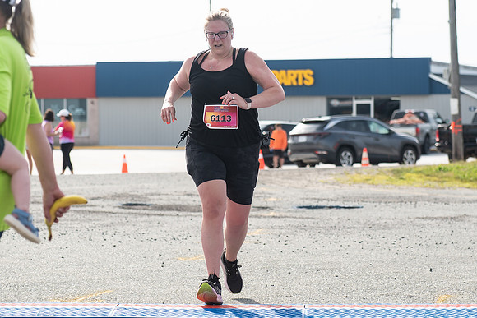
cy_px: 88
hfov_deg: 14.5
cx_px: 212
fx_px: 1871
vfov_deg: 9.7
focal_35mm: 141
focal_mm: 82
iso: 250
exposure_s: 1/2000
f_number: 4.5
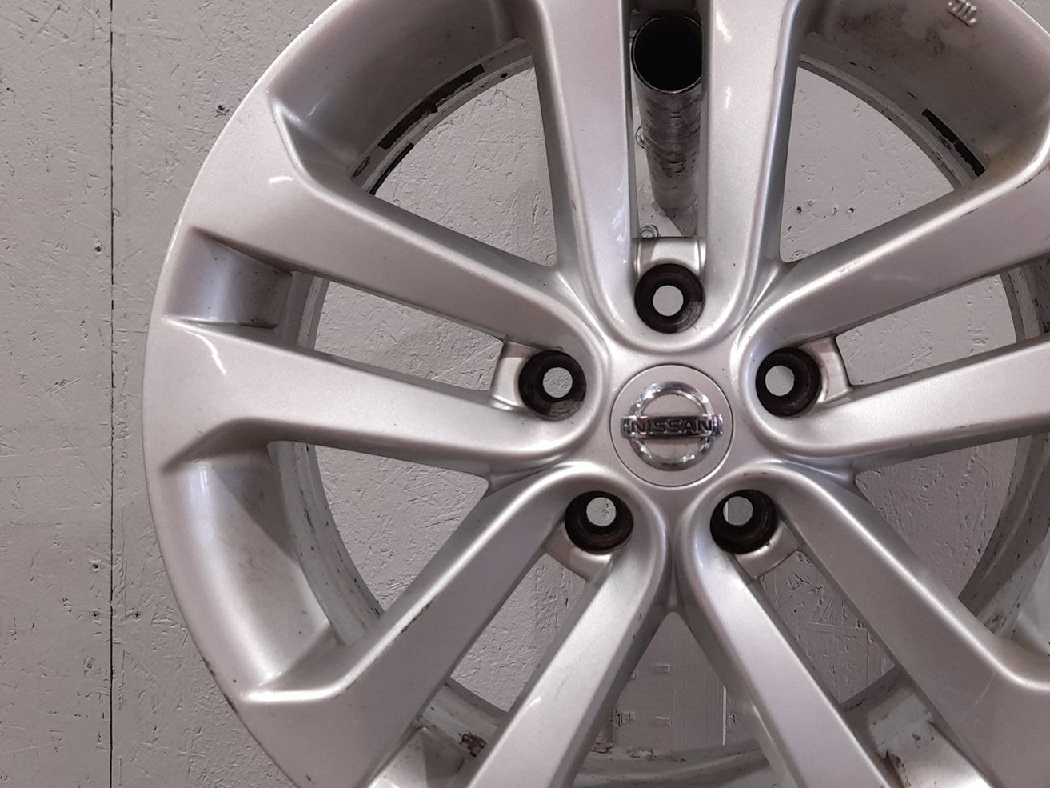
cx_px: 629
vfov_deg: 36.8
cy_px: 413
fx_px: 1183
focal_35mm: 39
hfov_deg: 47.6
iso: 160
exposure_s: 1/50
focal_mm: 4.6
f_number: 2
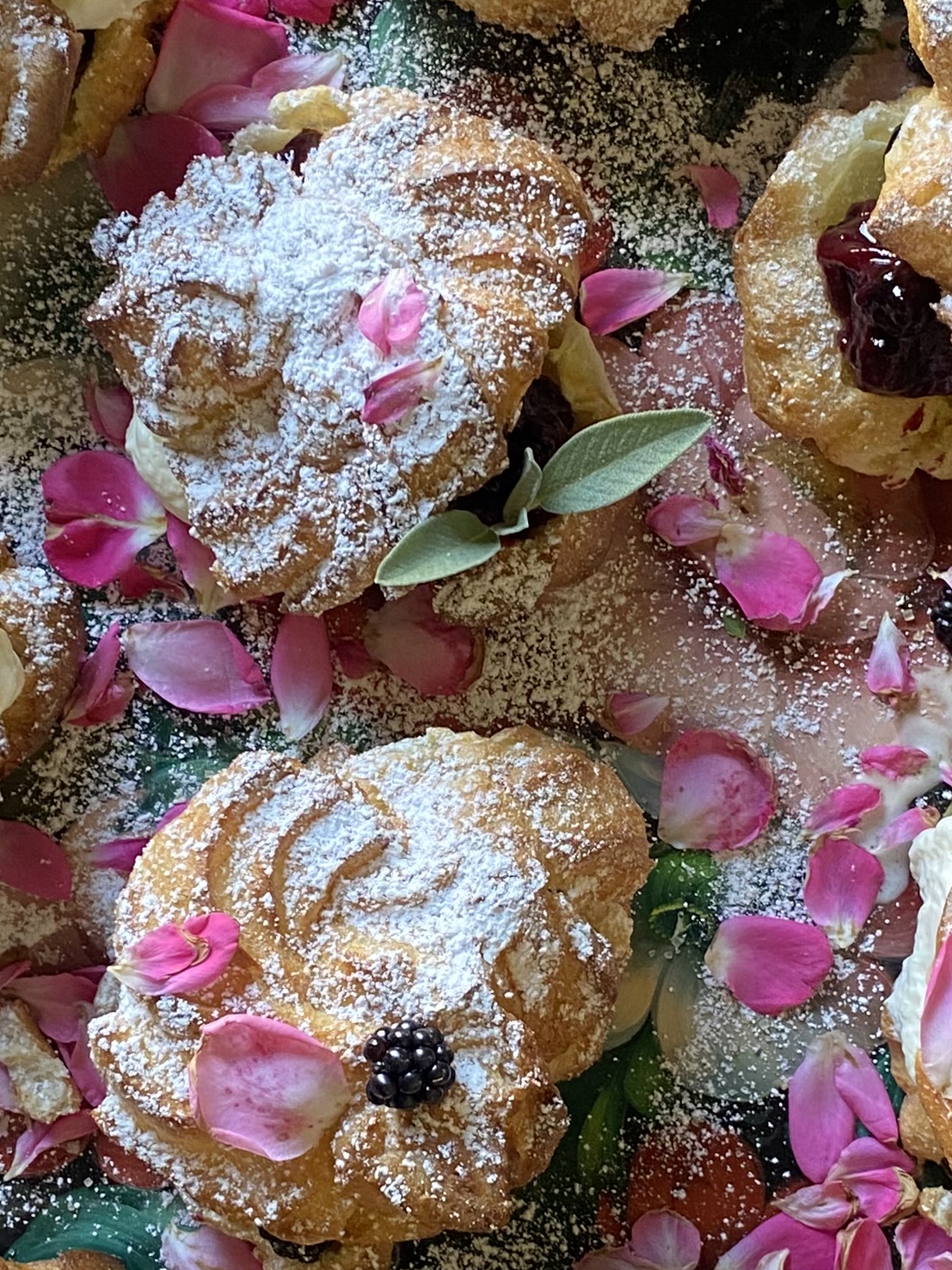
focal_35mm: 71
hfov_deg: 20.7
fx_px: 2605
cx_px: 544
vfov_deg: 27.4
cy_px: 740
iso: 125
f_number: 1.8
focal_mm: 4.25
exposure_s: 1/67
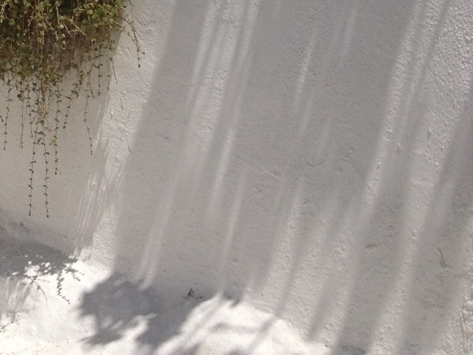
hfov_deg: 13.3
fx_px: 1830
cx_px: -367
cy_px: -286
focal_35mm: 134
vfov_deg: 10.4
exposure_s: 1/3247
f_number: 2.4
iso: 50
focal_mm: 4.28
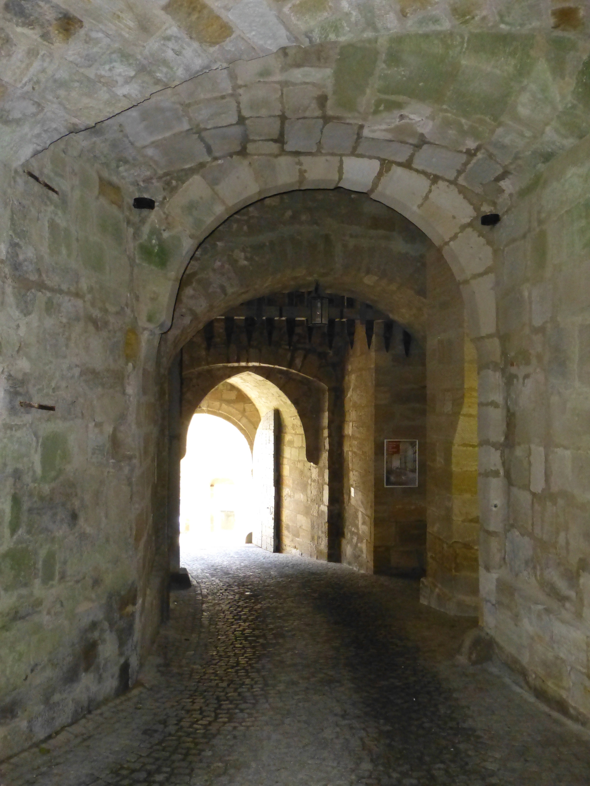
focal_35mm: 30
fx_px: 682
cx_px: 295
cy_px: 393
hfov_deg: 46.8
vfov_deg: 60.0
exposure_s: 1/60
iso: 1000
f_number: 3.6
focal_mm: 5.4
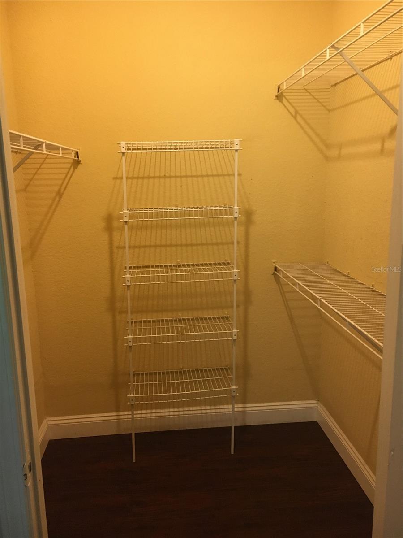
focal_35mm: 29
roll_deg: +0.2
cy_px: 269
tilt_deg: -11.3
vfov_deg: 61.7
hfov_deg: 48.2
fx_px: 450
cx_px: 202
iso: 200
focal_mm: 4.15
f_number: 2.2
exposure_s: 1/30
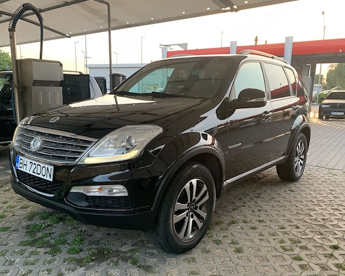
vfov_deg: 48.4
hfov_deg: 58.7
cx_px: 160
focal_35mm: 30
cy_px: 149
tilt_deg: -10.3
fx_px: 306
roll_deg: -0.3
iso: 100
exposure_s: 1/119
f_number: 1.8
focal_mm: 4.25
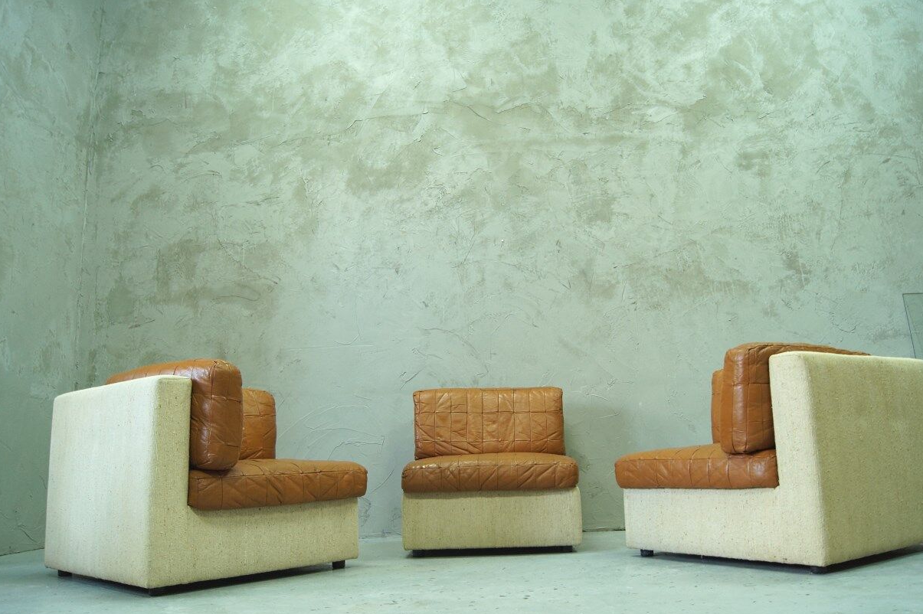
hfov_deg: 65.5
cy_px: 317
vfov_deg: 46.3
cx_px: 475
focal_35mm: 28
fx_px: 717
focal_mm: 18
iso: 400
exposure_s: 1/8
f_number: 7.1
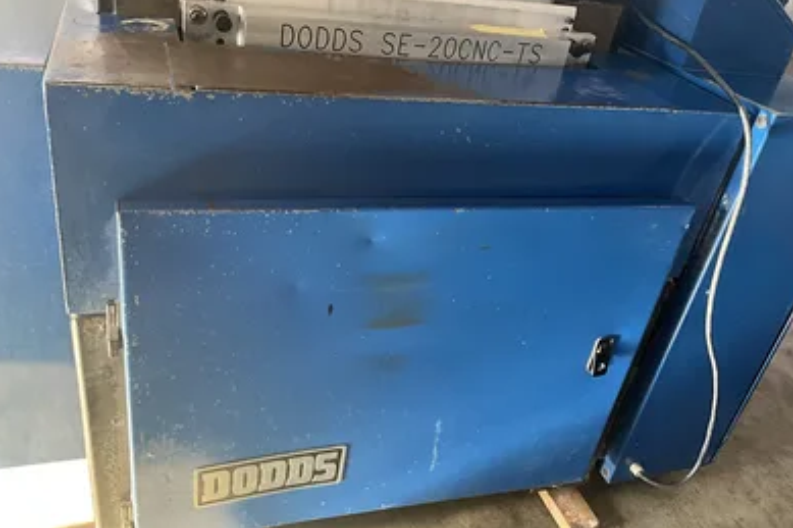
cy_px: 265
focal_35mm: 31
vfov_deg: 42.3
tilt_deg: -30.6
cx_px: 393
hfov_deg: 60.3
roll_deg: -10.5
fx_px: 683
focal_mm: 3
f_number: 1.8
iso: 125
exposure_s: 1/60
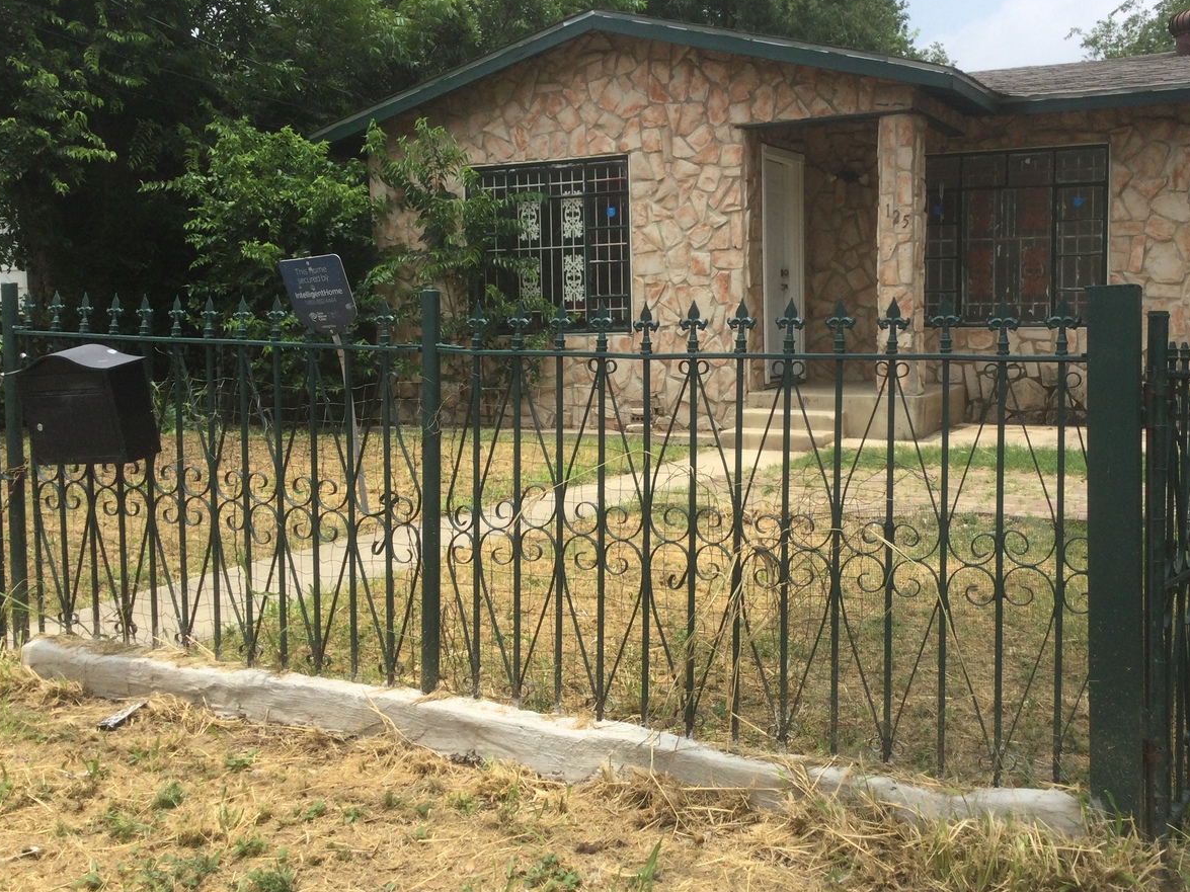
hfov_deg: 48.7
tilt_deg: -5.0
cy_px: 394
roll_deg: -1.3
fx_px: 1306
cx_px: 702
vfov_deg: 37.7
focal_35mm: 38
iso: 25
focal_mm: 3.3
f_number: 2.4
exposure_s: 1/936
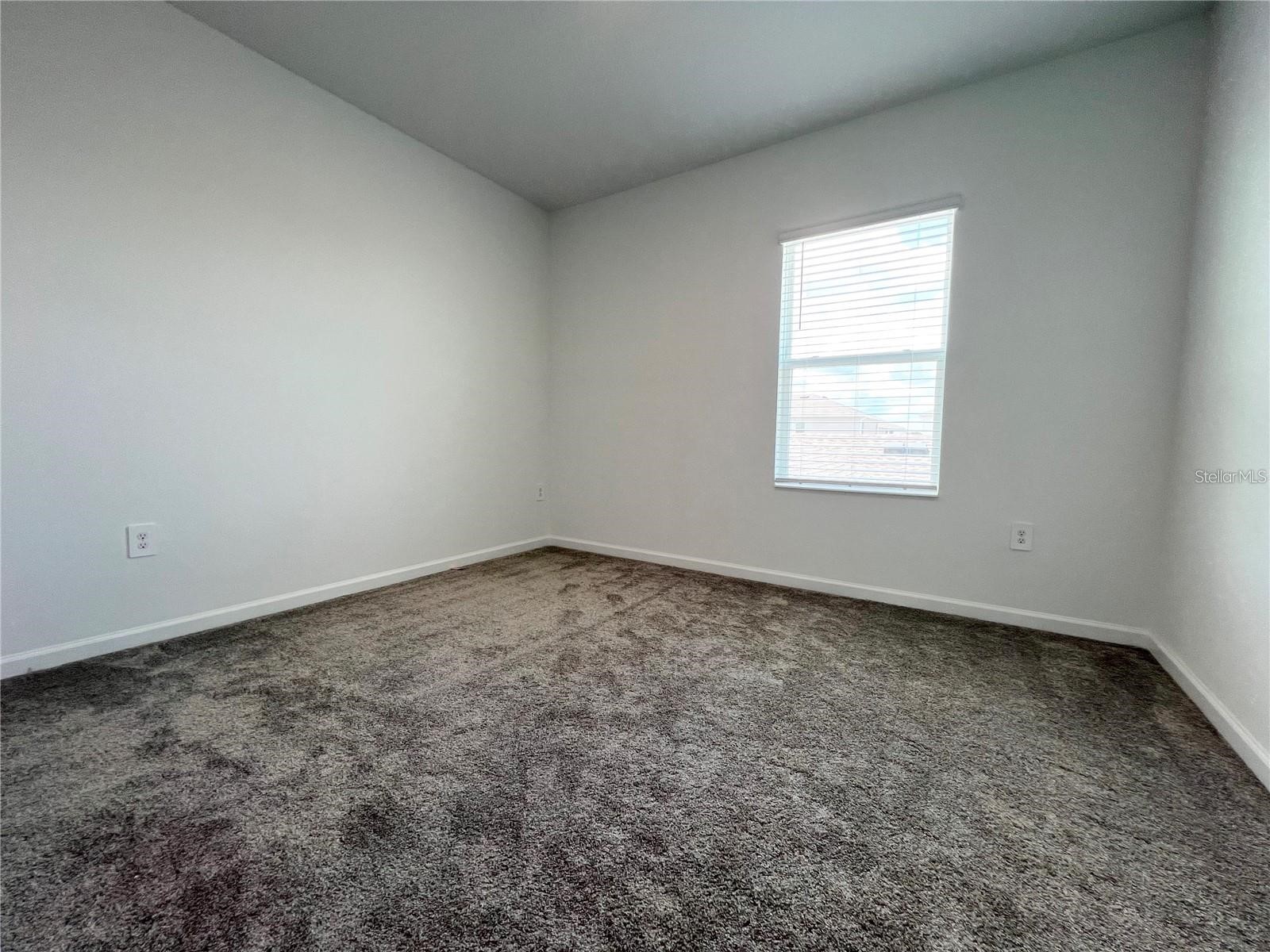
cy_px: 476
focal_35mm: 13
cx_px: 635
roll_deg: -0.9
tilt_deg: -4.4
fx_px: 477
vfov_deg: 89.9
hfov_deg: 106.2
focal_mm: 1.57
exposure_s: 1/120
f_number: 1.8
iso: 80
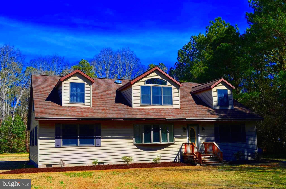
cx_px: 143
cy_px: 94
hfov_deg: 49.6
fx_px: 309
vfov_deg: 34.1
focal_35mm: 39
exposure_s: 1/250
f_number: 8
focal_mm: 26
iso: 125
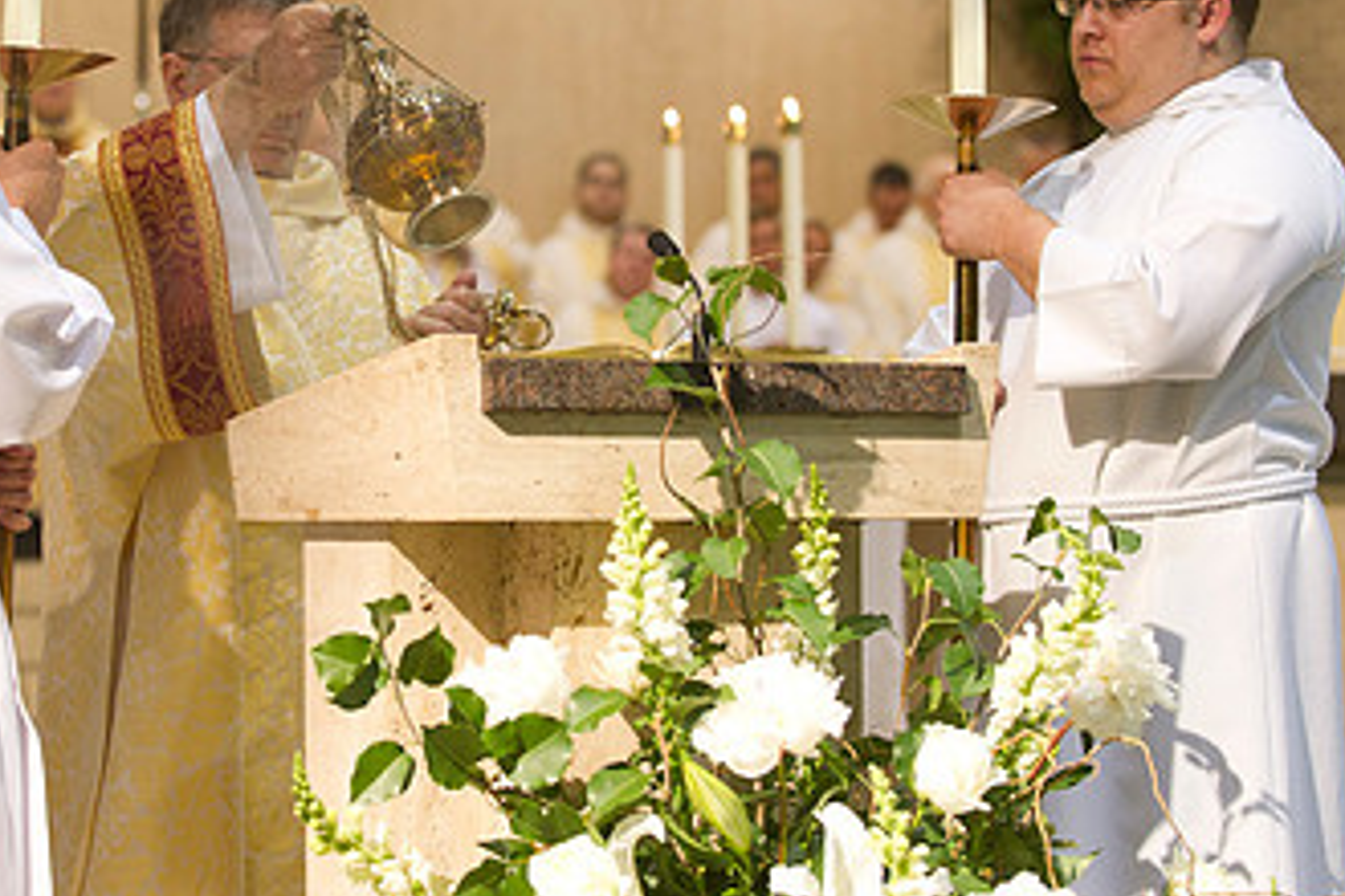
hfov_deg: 14.2
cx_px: 432
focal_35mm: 144
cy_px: 253
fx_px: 5380
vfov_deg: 9.5
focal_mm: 82
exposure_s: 1/125
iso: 2000
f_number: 2.8
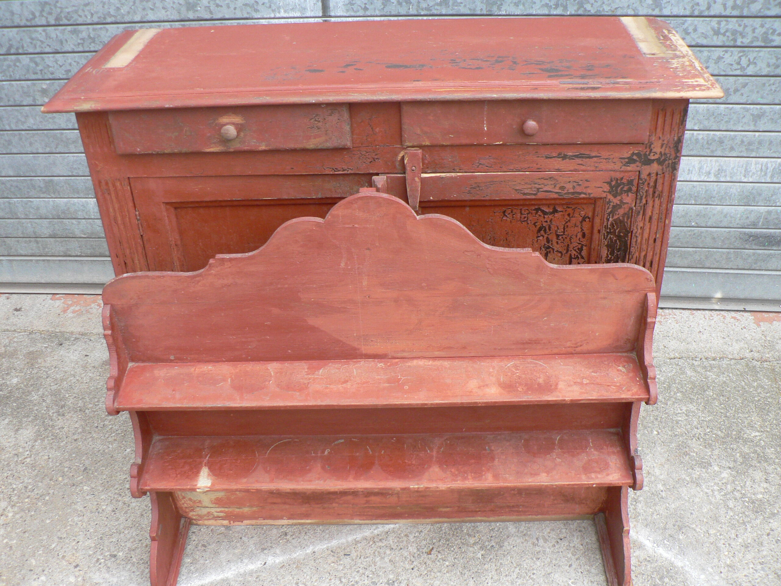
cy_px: 293
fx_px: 812
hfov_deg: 51.4
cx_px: 390
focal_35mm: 36
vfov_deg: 39.7
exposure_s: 1/30
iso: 150
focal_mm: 6
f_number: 2.8
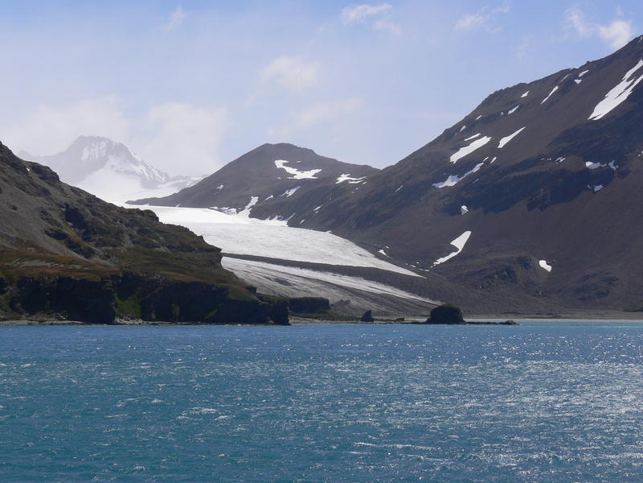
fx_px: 1783
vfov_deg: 15.4
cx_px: 322
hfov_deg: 20.4
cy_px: 242
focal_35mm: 96
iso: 80
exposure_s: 1/400
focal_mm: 16
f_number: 7.1
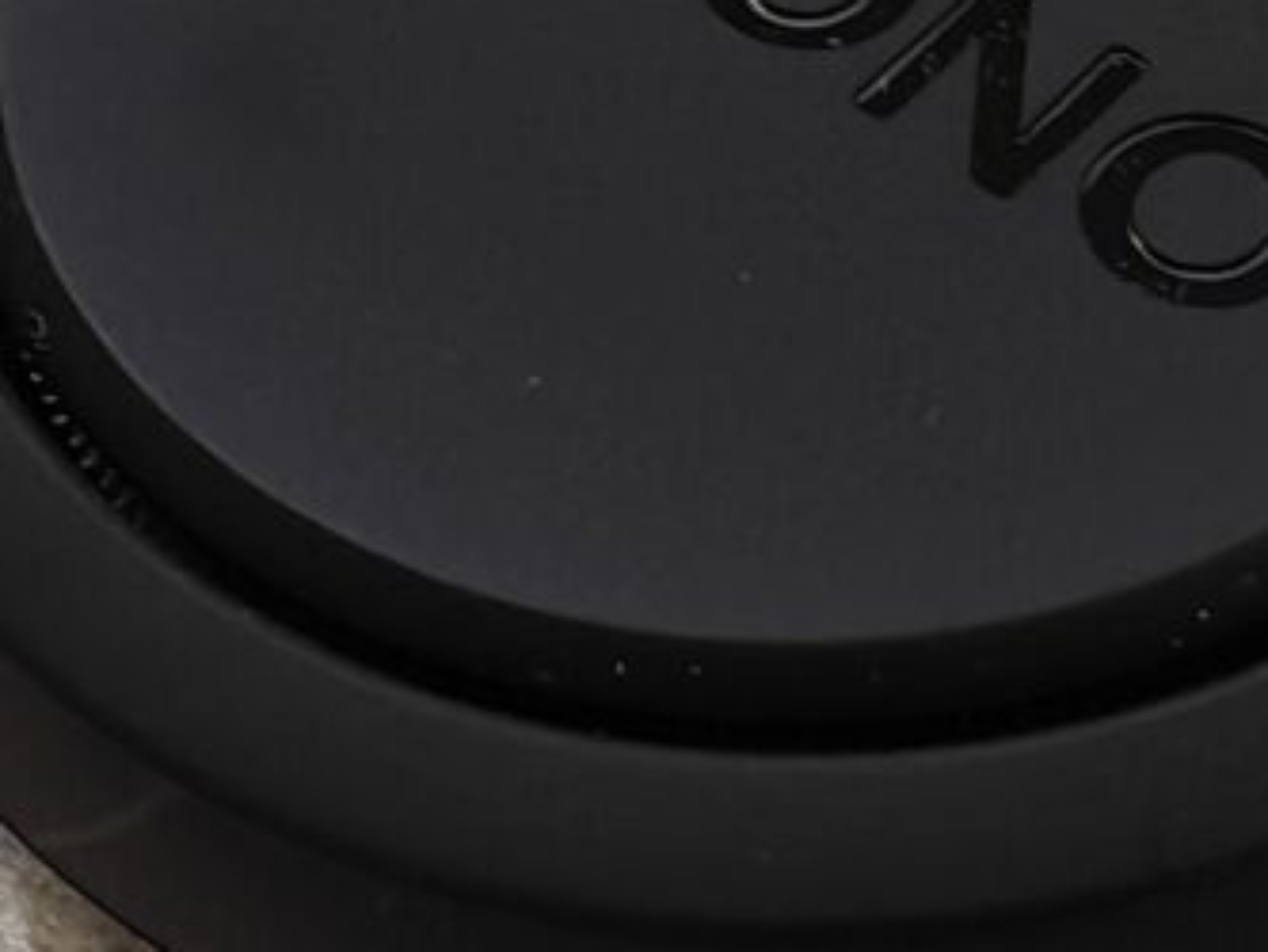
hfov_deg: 21.4
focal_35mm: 90
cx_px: 1097
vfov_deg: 16.3
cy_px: 171
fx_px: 3298
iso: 160
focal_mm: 1.82
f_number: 2
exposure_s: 1/100
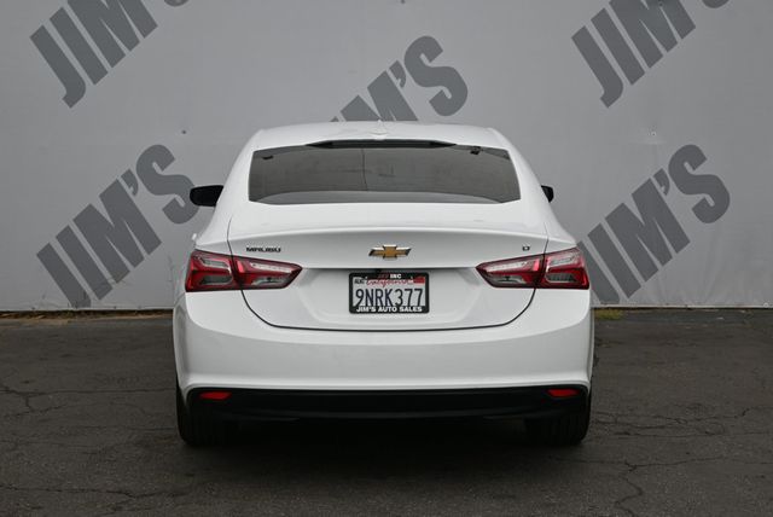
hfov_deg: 31.2
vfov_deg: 21.1
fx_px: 1386
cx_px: 386
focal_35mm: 64
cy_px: 258
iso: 100
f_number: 6.3
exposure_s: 1/320
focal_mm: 43
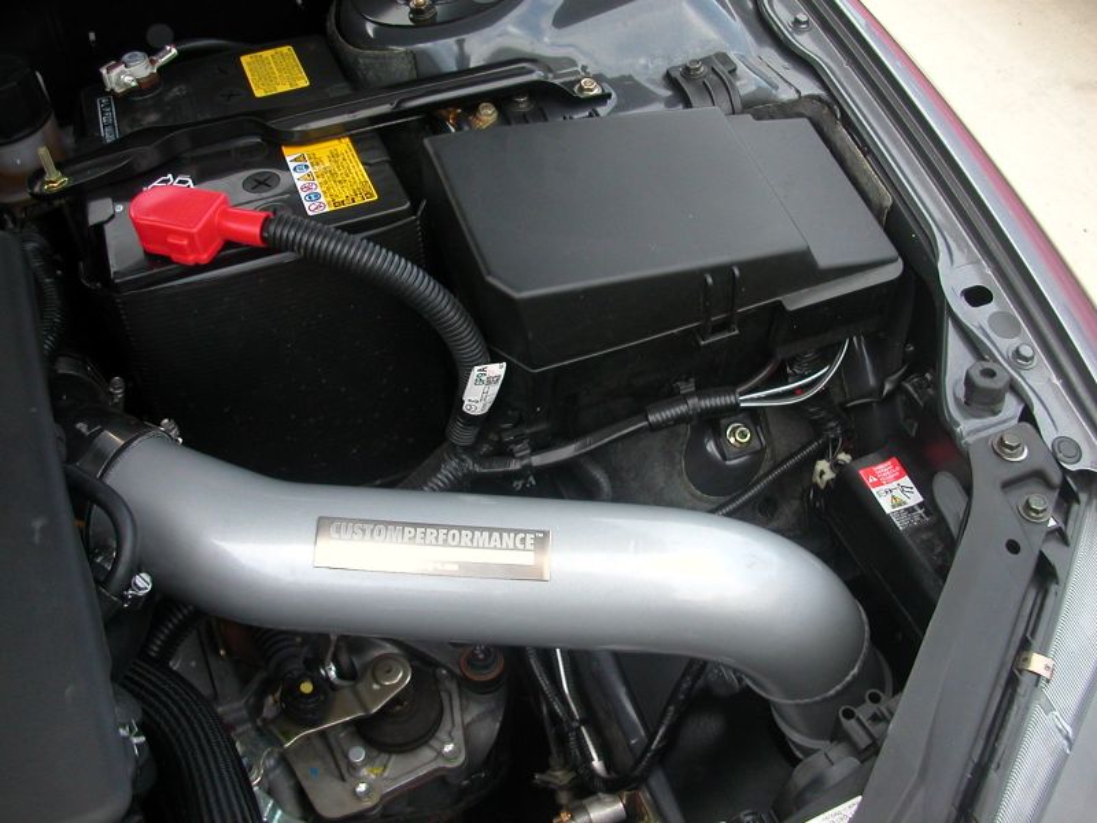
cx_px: 548
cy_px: 412
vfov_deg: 38.7
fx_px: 1173
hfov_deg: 50.1
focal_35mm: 37
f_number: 2.7
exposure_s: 1/98.1
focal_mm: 5.6
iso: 100
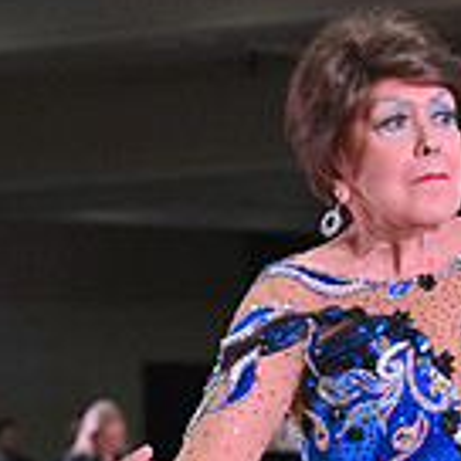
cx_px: 158
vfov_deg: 5.6
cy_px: 664
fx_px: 4656
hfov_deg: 5.7
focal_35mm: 309
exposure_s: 1/400
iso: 2500
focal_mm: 85
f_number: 5
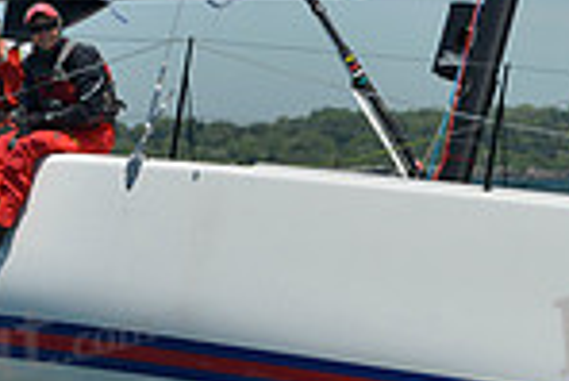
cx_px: 358
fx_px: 9619
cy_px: 129
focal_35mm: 608
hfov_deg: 3.4
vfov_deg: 2.3
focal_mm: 155
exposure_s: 1/1250
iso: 280
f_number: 10
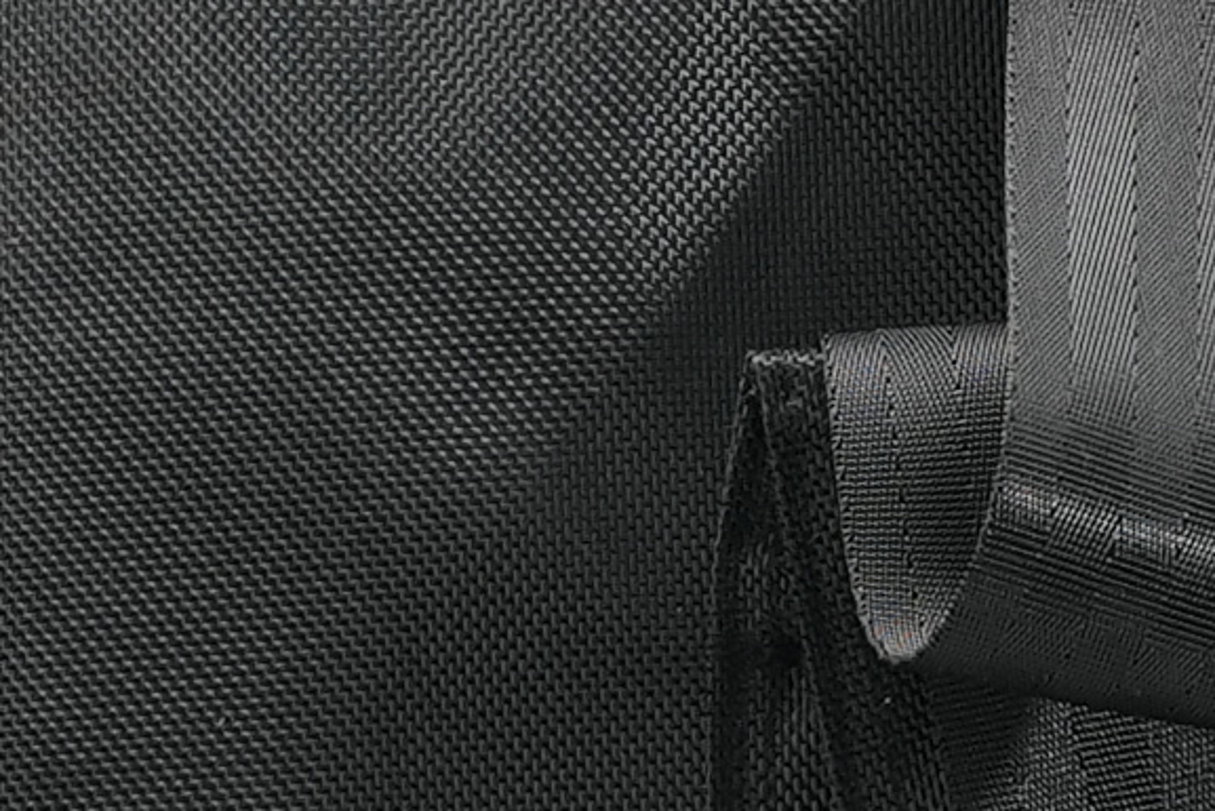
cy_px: 1272
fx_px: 8464
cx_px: 863
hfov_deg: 8.2
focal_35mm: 251
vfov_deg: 5.4
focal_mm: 34.1
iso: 500
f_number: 9
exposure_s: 1/100
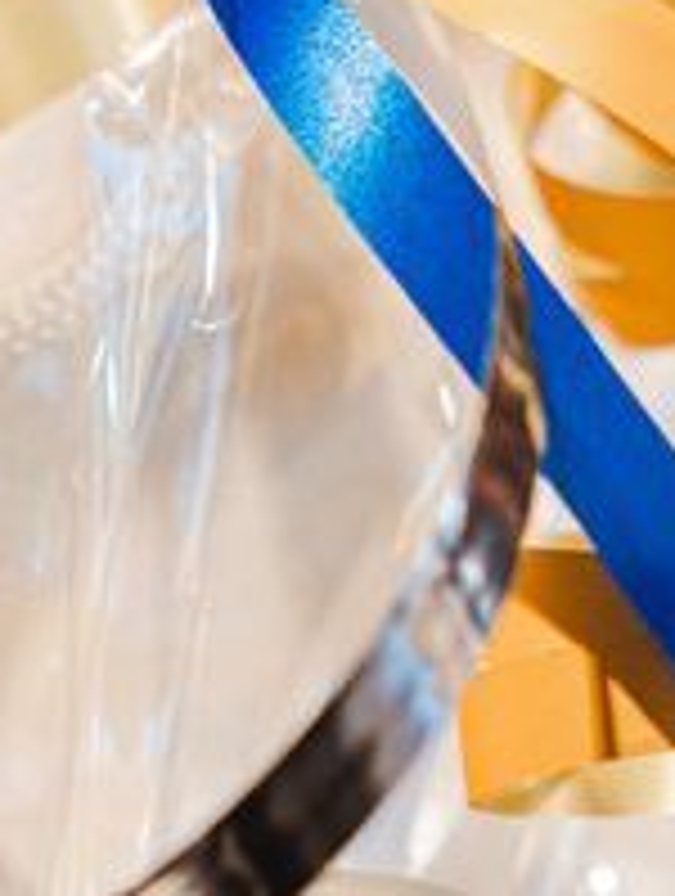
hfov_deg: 7.3
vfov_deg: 9.7
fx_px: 5261
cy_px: 671
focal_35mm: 203
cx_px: 90
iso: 640
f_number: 3.2
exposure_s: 1/320
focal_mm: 52.4
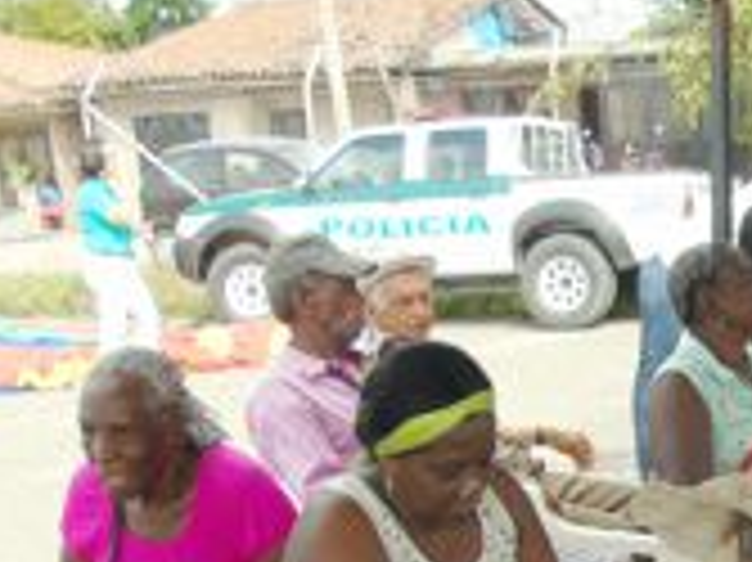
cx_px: 747
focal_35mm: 75
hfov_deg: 24.8
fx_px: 1628
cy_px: 654
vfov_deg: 18.7
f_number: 3.4
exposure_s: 1/250
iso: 80
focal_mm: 4.4
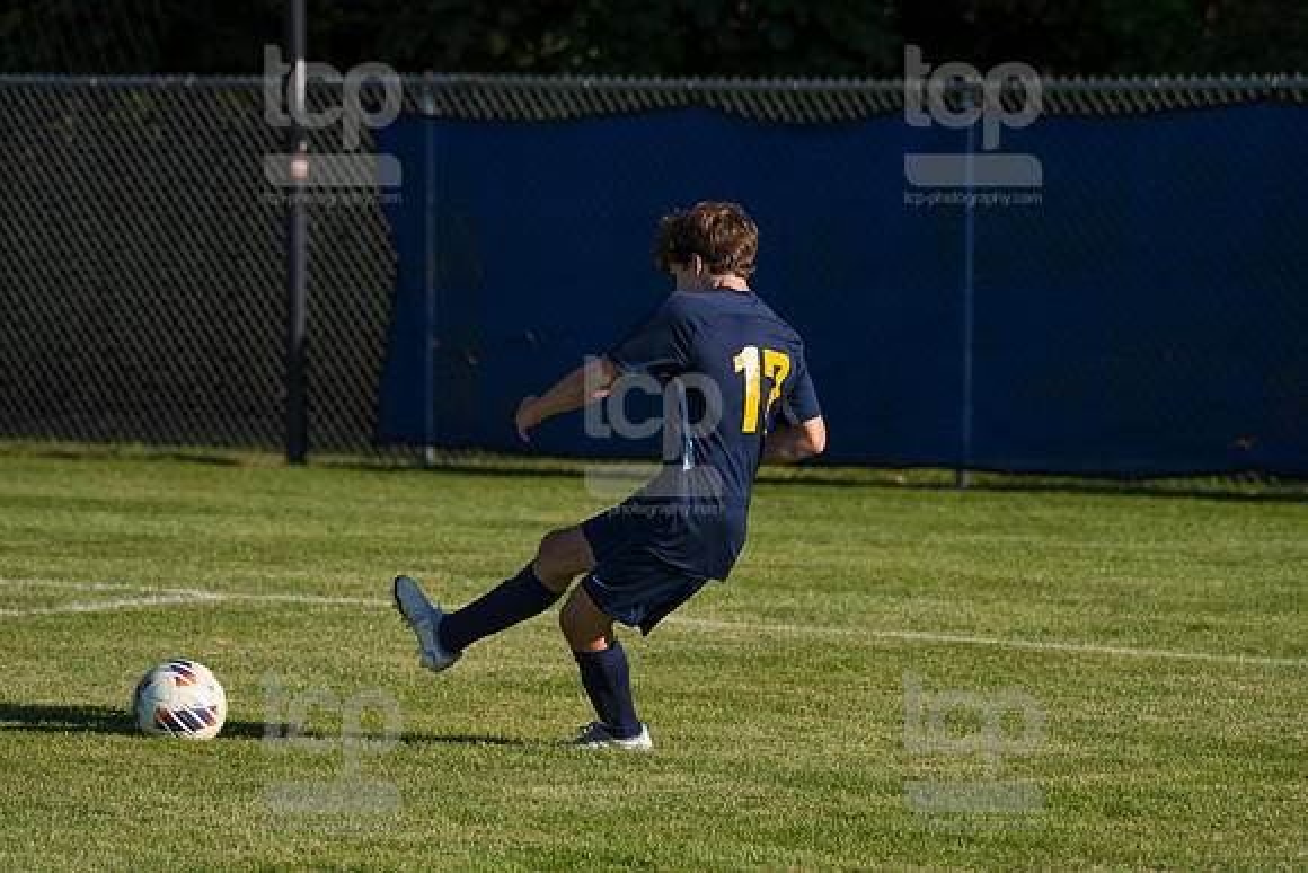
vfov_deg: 6.9
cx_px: 654
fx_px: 7268
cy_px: 436
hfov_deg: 10.3
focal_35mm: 200
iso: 320
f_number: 5.6
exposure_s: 1/2000
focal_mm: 200
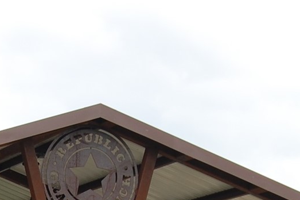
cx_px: -35
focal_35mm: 187
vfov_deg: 7.1
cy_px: 374
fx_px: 1557
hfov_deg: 10.9
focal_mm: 30
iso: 200
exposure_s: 1/250
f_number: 8
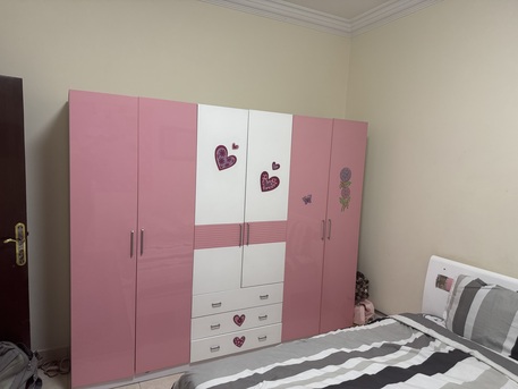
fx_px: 359
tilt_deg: -6.6
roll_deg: -2.8
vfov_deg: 56.8
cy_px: 194
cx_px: 259
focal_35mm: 24
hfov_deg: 71.6
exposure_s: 1/88
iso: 200
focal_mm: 6.76
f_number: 1.78
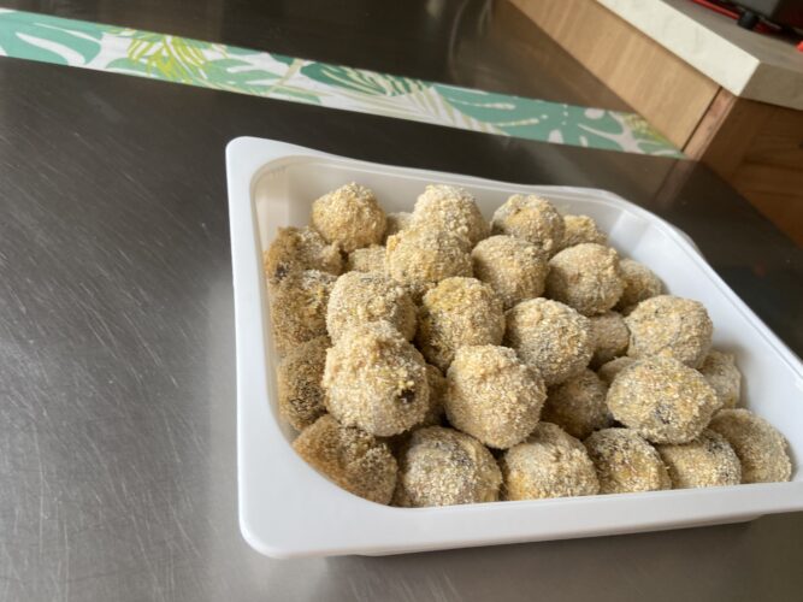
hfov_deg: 67.3
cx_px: 402
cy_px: 301
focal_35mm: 26
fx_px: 603
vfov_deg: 53.0
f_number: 1.8
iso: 80
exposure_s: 1/122
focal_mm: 4.25
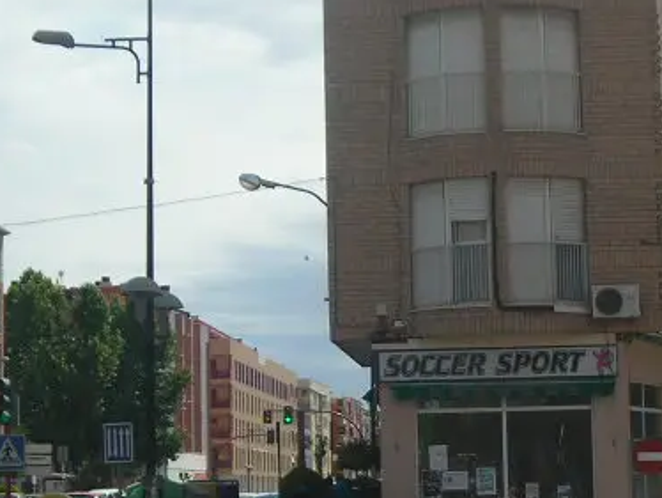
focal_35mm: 104
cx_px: 471
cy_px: 255
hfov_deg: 18.8
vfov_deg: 14.2
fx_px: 1990
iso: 50
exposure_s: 1/287
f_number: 6.4
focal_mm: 6.3
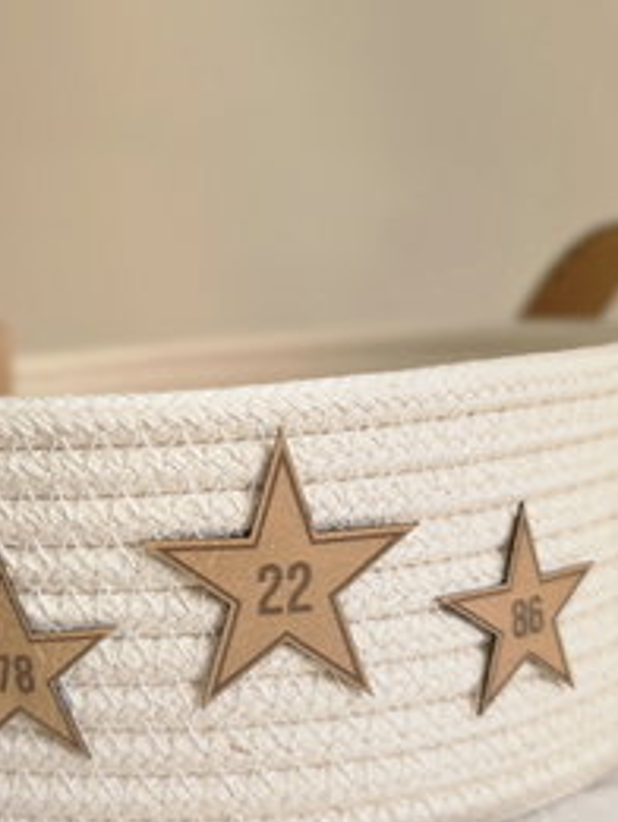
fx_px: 1118
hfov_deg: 30.5
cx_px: 173
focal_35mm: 47
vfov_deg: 40.3
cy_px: 477
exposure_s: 1/180
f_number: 1.7
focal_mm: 6.3
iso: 160
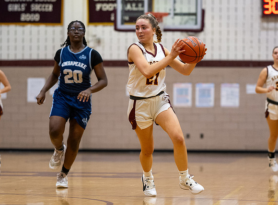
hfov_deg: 11.4
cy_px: 111
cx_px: 164
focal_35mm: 174
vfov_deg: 8.4
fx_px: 1389
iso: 1600
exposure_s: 1/1250
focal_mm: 85
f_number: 1.8
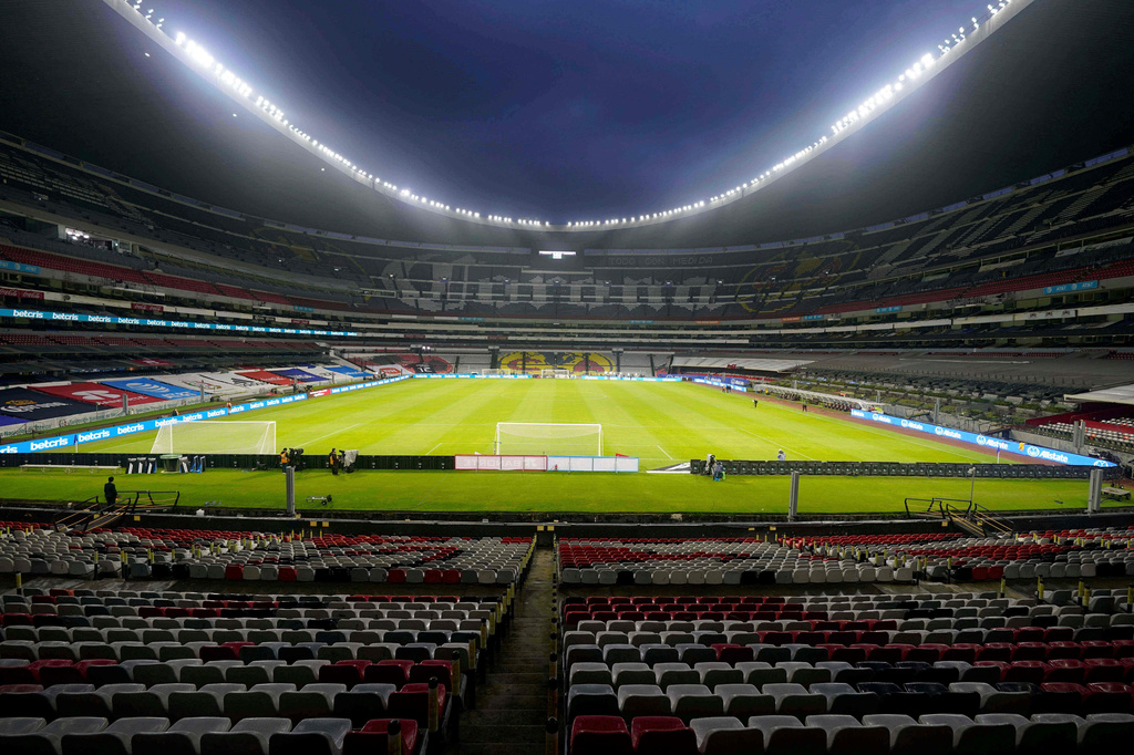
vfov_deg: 73.7
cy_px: 378
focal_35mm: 16
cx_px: 567
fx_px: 504
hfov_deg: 96.8
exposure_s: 1/100
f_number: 4.5
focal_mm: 16
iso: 640
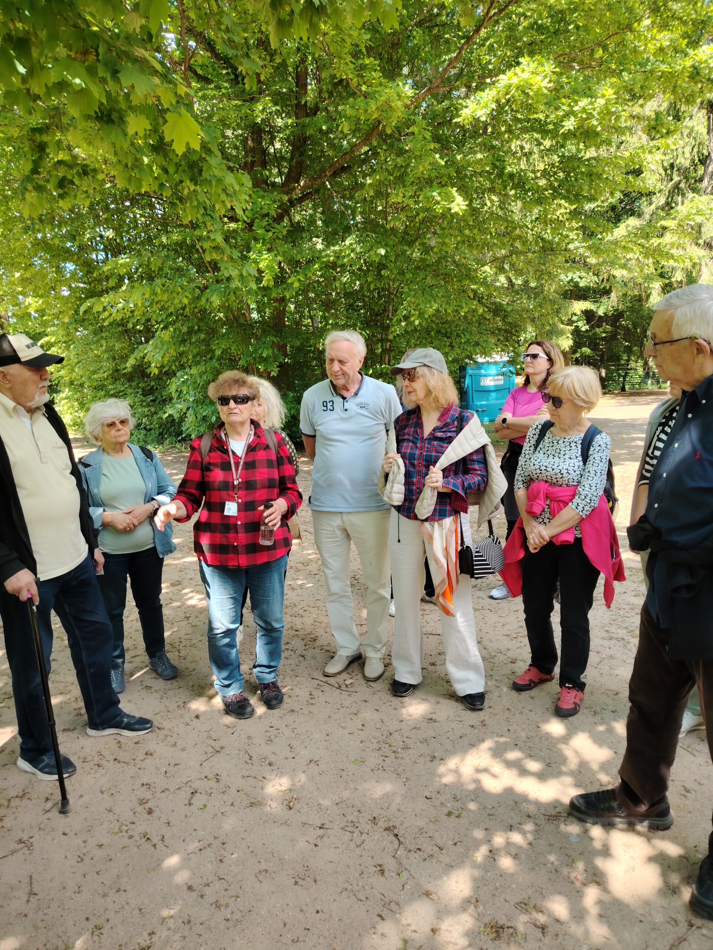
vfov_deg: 71.6
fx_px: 659
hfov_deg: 56.8
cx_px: 356
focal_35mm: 24
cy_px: 475
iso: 117
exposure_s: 1/100
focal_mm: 5.25
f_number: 1.75
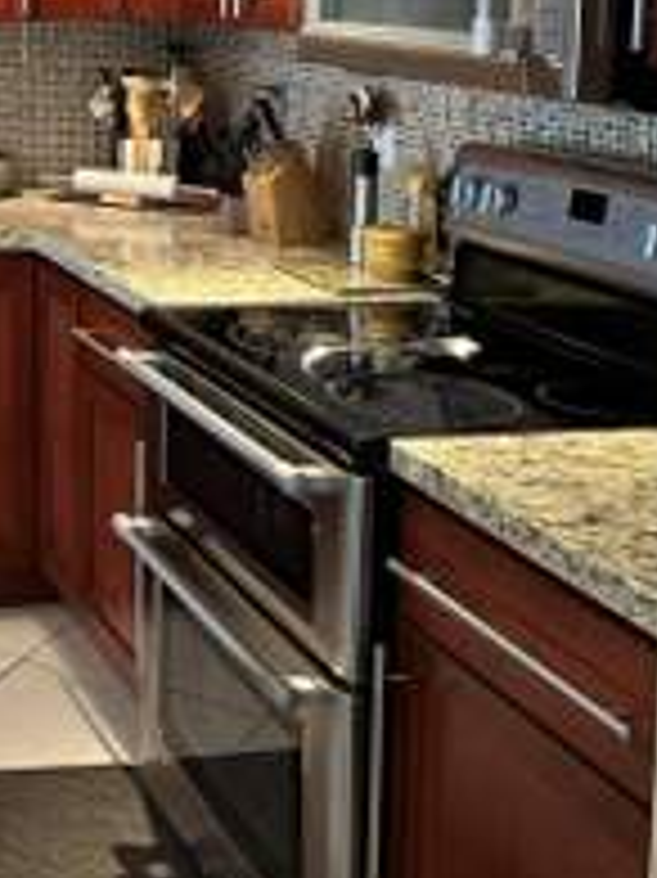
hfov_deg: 21.3
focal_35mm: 59
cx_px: -302
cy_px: 135
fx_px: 1495
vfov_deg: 31.6
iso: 500
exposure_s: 1/60
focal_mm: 6.86
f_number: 1.78
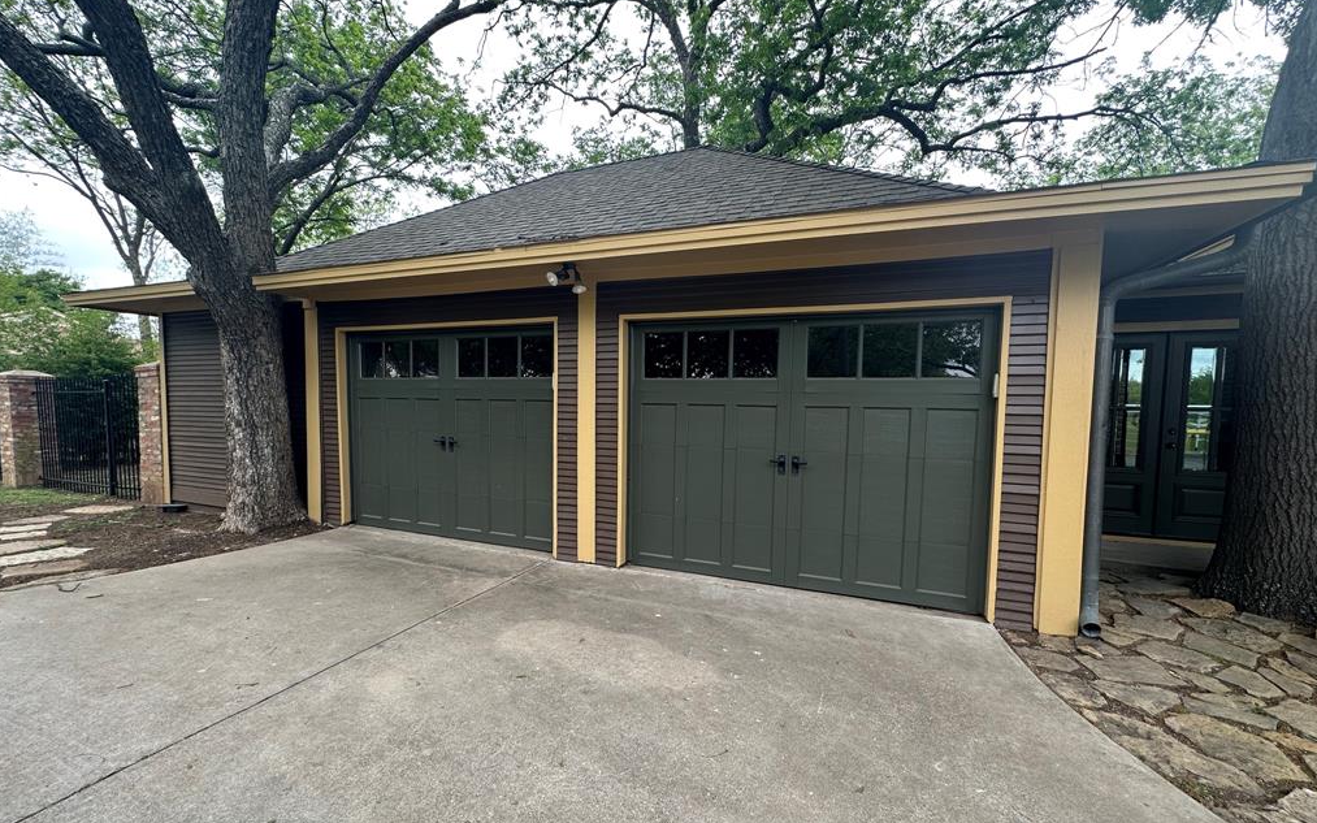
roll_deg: -1.1
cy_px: 442
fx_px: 538
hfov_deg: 101.5
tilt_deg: -4.2
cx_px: 662
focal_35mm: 15
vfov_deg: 74.7
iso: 40
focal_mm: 2.22
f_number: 2.2
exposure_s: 1/114
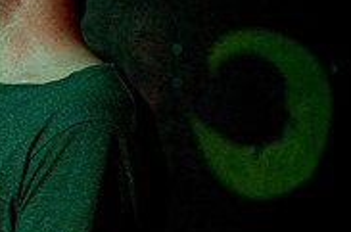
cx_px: -184
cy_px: 106
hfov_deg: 13.5
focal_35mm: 143
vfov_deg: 9.5
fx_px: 1391
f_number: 2.2
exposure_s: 1/100
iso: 1000
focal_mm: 30
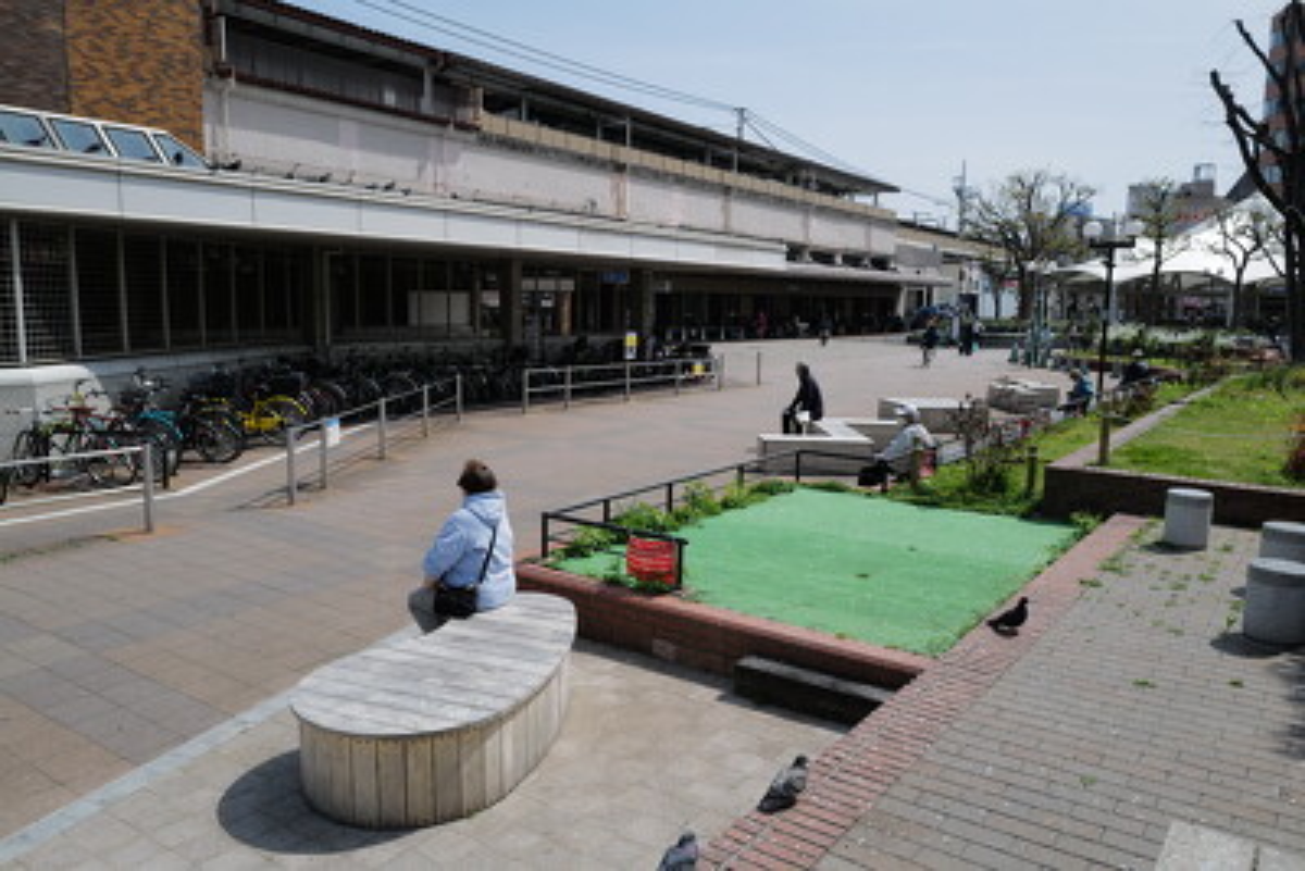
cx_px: 652
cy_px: 436
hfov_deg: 65.5
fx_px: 1015
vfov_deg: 46.4
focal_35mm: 28
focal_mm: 28
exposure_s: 1/500
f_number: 5.6
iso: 100
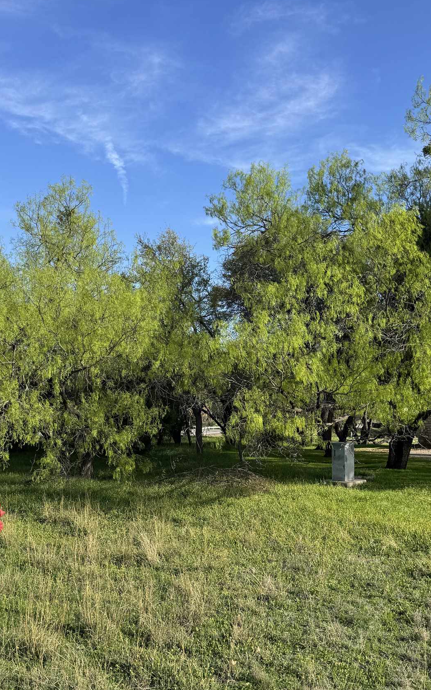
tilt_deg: -1.8
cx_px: 196
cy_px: 429
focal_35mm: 35
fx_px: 658
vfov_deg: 54.7
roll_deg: -0.6
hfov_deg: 36.3
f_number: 1.78
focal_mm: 6.76
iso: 80
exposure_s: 1/2415
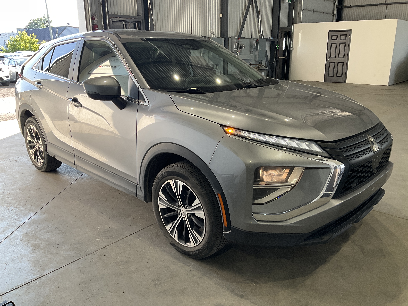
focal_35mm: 29
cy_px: 153
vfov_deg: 48.2
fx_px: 342
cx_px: 204
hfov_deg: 61.7
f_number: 1.8
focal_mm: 3
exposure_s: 1/99
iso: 32
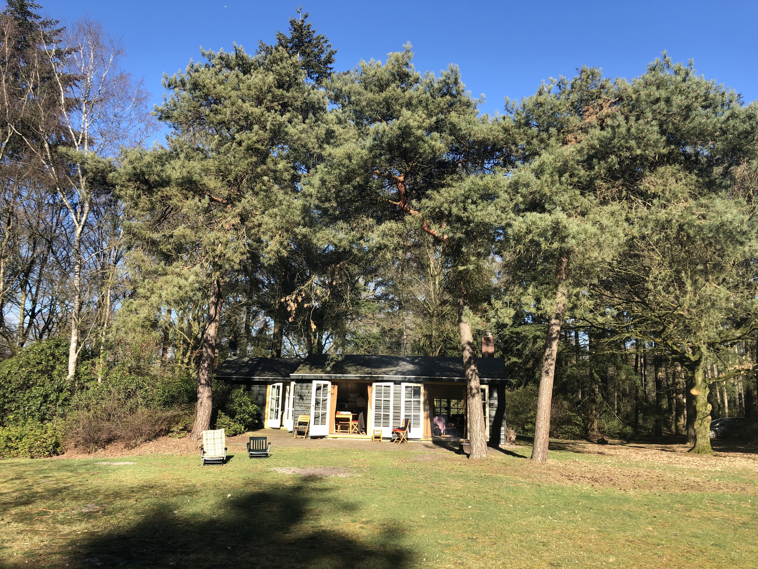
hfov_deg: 63.4
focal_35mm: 28
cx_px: 379
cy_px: 284
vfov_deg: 49.7
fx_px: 613
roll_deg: -1.9
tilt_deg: +10.5
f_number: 1.8
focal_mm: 3.99
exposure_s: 1/706
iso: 20
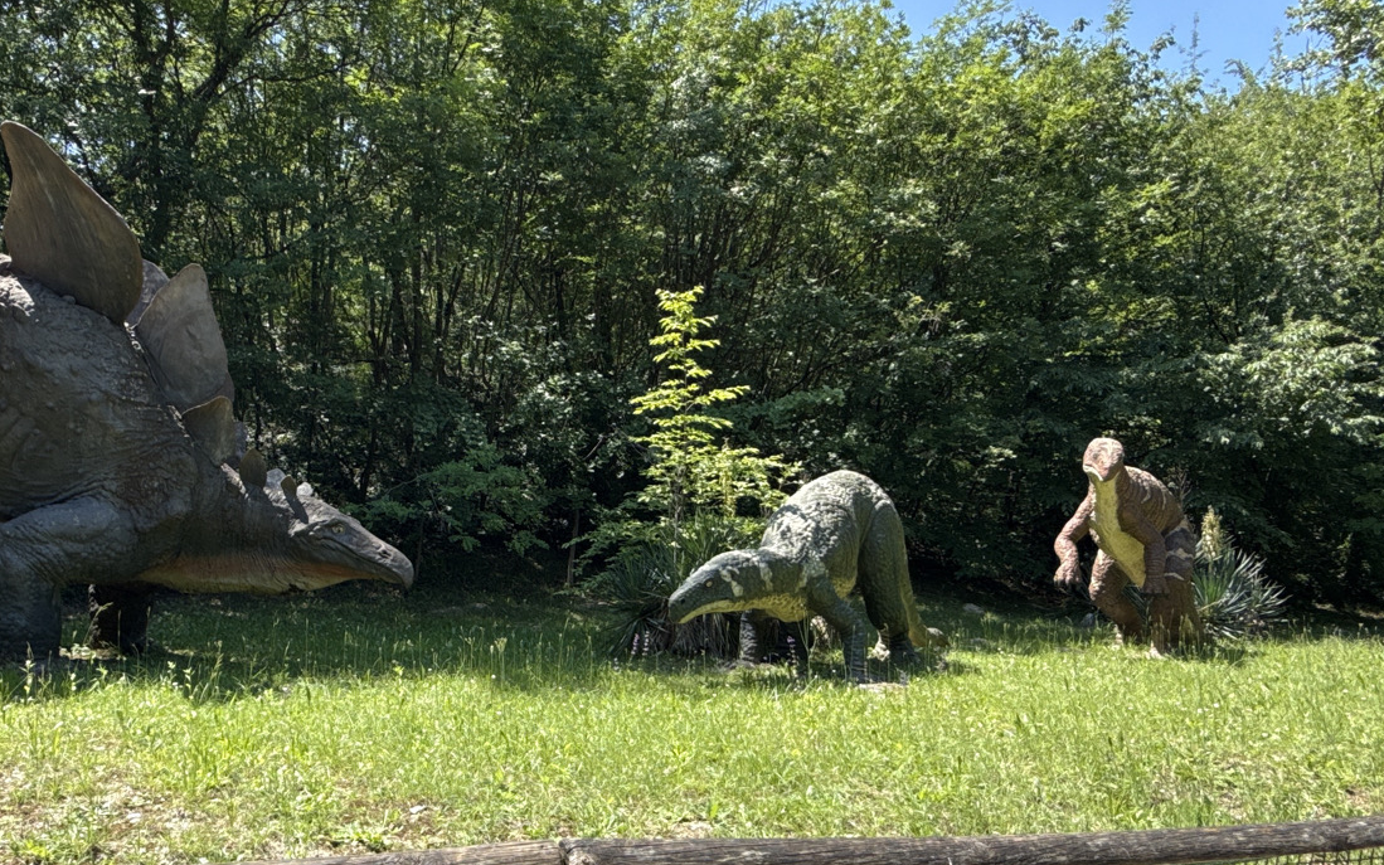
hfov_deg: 67.4
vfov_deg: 45.8
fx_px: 1018
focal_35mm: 27
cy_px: 517
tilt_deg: +3.9
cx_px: 523
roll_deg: -0.4
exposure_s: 1/472
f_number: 2.2
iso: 50
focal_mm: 2.22
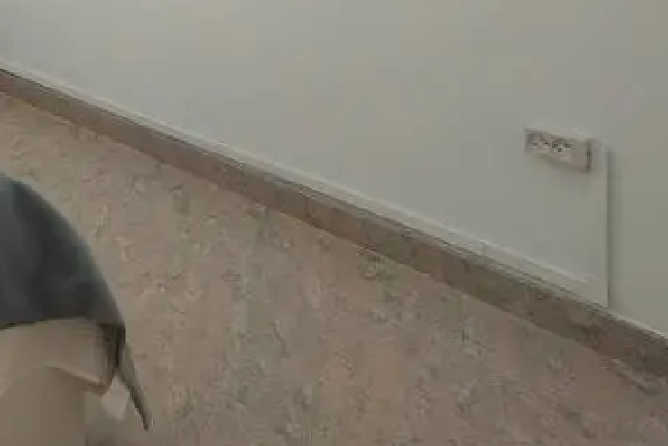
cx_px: 90
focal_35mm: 45
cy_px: -193
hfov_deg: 40.8
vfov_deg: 24.4
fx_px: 835
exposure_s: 1/99.9
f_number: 2.2
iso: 121
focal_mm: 1.65
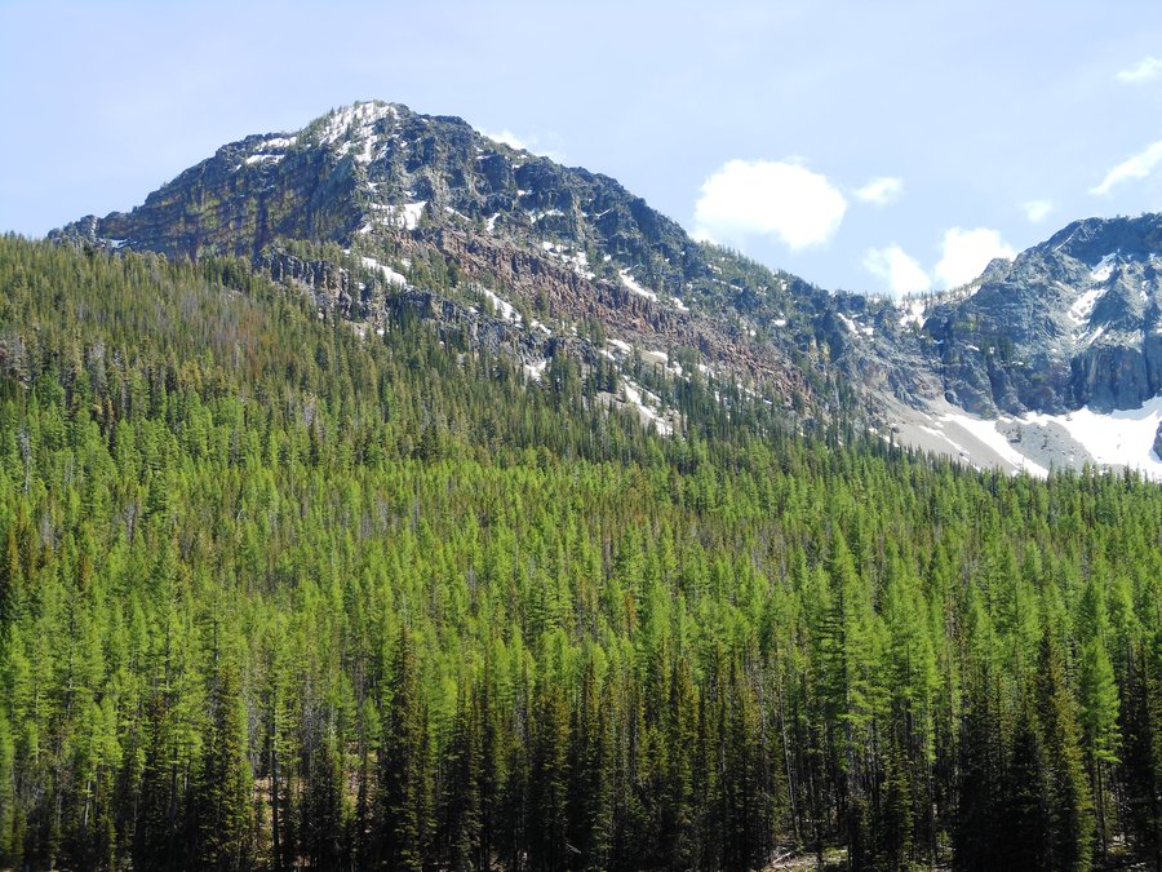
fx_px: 1913
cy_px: 436
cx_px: 581
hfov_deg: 33.8
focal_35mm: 57
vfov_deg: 25.7
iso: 80
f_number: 4.1
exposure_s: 1/320
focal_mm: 10.2
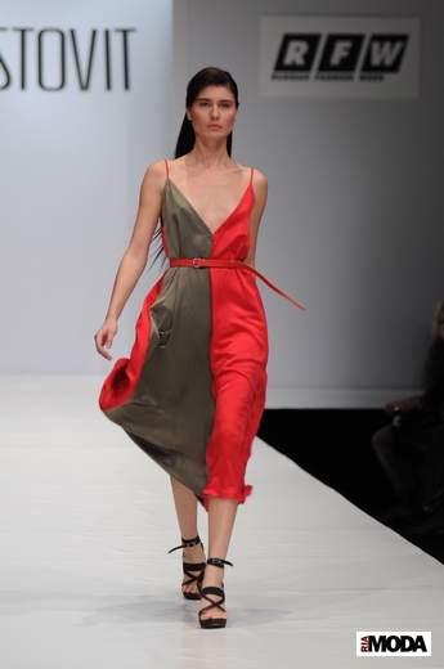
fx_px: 3480
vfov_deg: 11.0
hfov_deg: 7.3
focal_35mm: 188
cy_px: 334
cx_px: 222
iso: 640
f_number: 3.5
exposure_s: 1/250
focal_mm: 125
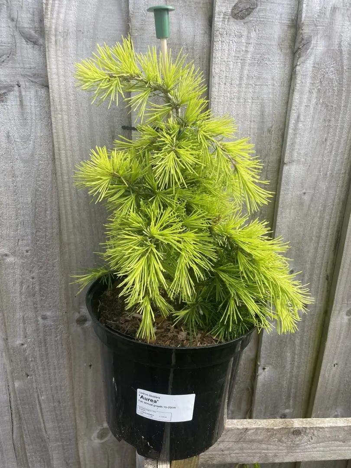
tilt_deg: -19.8
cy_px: 234
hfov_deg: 53.1
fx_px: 352
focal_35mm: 26
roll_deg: -2.8
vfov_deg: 67.3
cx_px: 176
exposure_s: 1/842
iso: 32
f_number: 1.6
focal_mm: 4.2
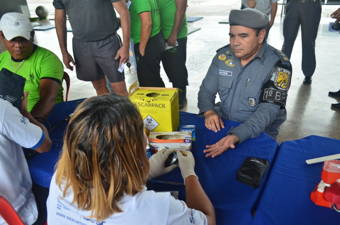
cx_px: 170
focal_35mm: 30
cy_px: 112
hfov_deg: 62.0
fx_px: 283
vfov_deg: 43.4
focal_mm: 20
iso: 320
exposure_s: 1/200
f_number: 3.8
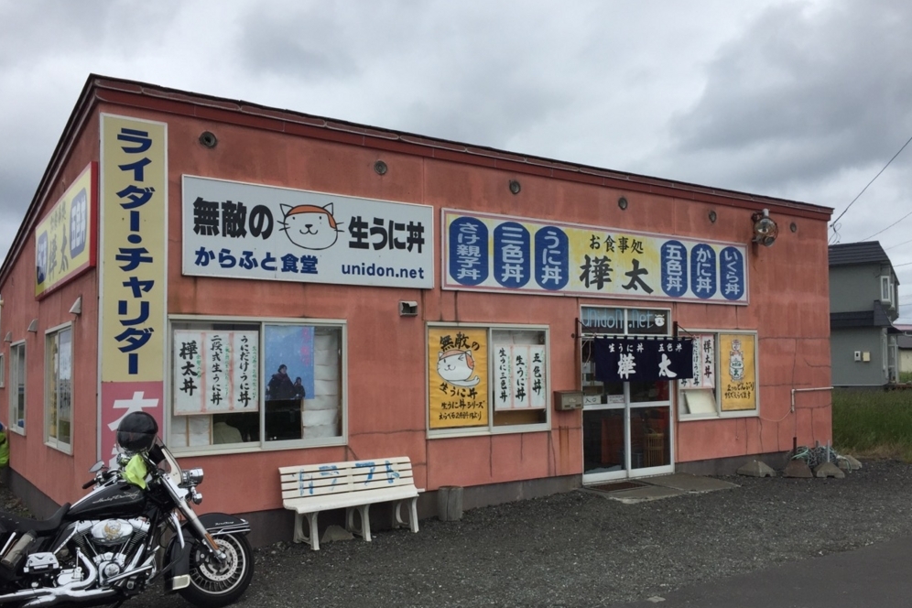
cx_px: 461
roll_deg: +0.2
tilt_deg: +2.7
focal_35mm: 31
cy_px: 346
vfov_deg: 42.2
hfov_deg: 60.3
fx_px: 785
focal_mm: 4.15
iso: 32
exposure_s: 1/2639
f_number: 2.2
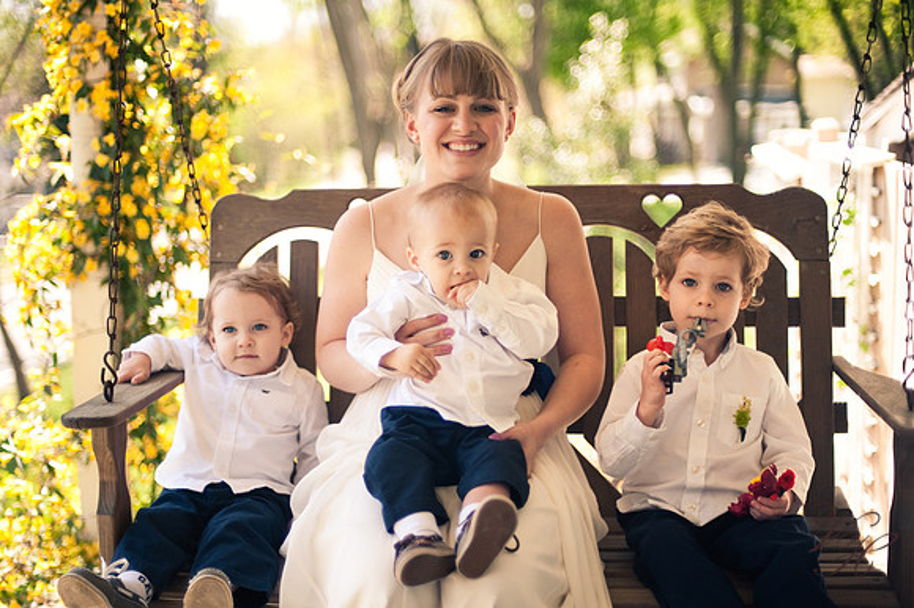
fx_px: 1269
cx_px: 457
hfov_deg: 39.6
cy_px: 304
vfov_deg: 27.0
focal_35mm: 50
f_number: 1.4
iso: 200
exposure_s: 1/2000
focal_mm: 50
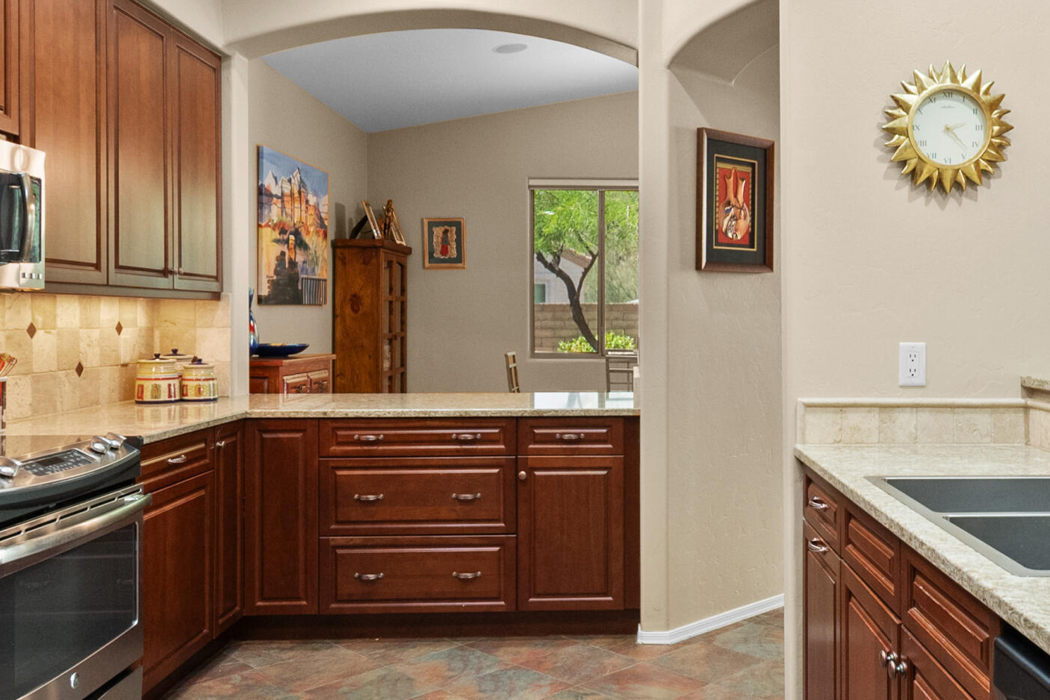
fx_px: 933
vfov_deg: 41.1
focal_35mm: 32
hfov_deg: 57.9
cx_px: 667
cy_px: 319
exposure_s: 1/13
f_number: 6.3
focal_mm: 10
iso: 1250
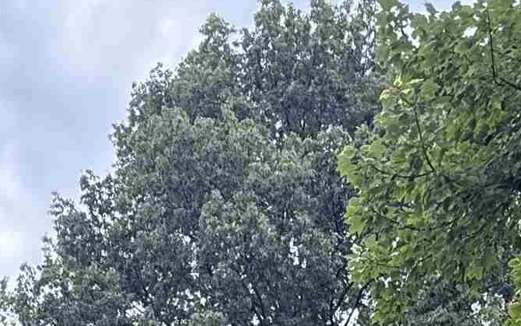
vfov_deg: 13.3
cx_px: 293
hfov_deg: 30.2
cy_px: 817
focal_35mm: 68
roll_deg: -0.2
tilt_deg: +0.0
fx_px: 966
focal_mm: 2.22
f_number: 2.2
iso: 50
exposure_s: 1/240
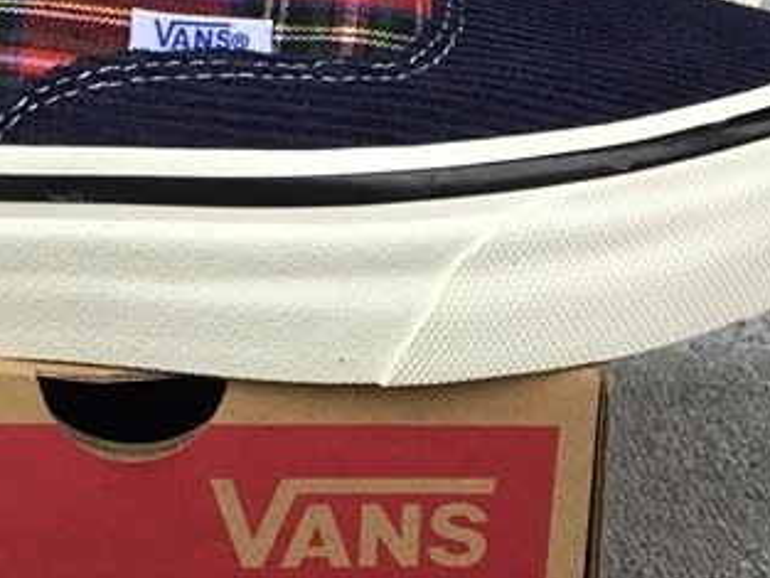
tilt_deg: -18.9
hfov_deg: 21.7
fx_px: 1980
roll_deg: -0.2
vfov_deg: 16.6
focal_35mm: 89
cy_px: 306
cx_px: 160
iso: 40
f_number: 2.4
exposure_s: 1/100
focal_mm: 3.3
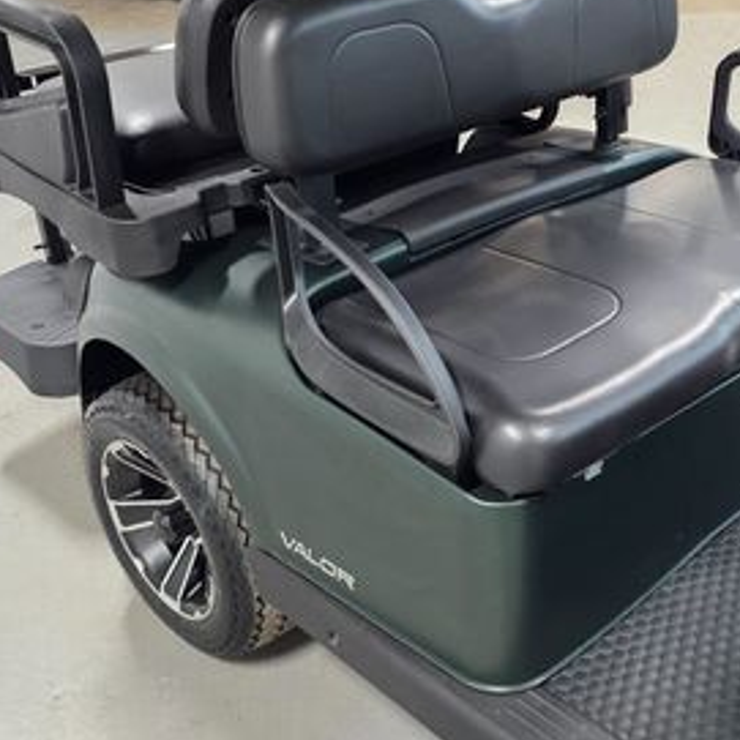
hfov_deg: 34.3
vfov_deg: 35.3
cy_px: 350
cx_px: 587
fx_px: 1161
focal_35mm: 48
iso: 400
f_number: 1.7
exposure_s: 1/120
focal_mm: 6.3
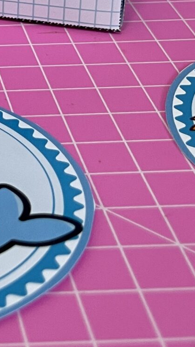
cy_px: -90
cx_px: -161
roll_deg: +1.0
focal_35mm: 94
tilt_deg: -21.6
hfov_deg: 11.8
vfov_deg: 20.9
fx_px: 865
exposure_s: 1/60
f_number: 1.6
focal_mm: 5.1
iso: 100
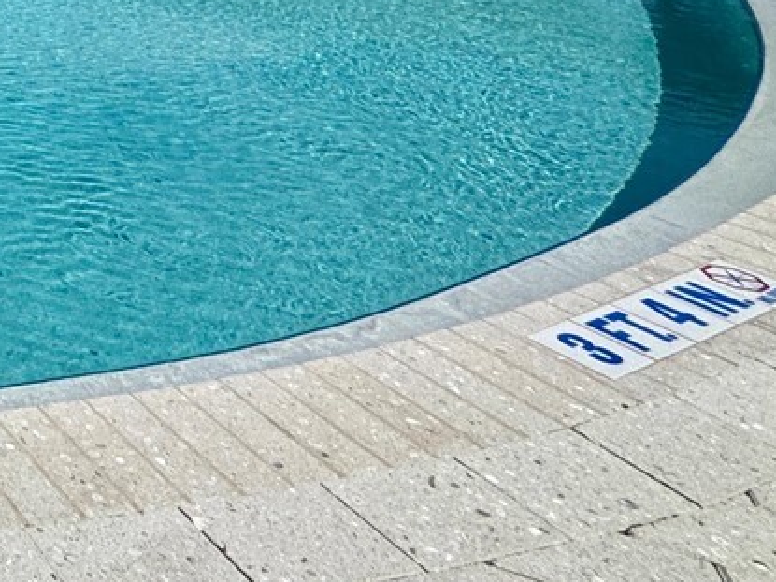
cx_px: -546
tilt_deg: +2.8
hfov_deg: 23.2
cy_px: -485
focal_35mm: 54
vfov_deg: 19.6
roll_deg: +0.5
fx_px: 1210
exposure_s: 1/3906
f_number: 2.2
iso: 40
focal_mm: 2.22
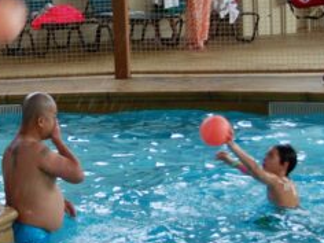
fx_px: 1760
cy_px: 105
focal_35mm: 188
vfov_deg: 7.9
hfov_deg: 10.5
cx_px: 67
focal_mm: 30
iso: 200
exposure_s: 1/80
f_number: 4.5
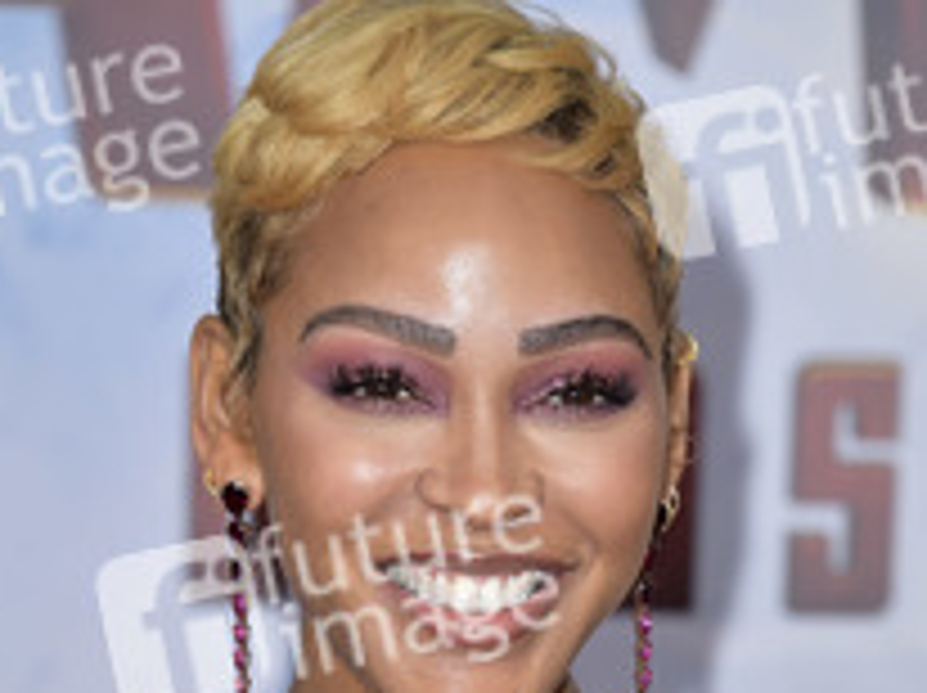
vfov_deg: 4.9
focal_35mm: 299
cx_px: 461
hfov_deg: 6.6
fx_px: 7998
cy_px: 828
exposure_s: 1/250
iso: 400
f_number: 6.3
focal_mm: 160
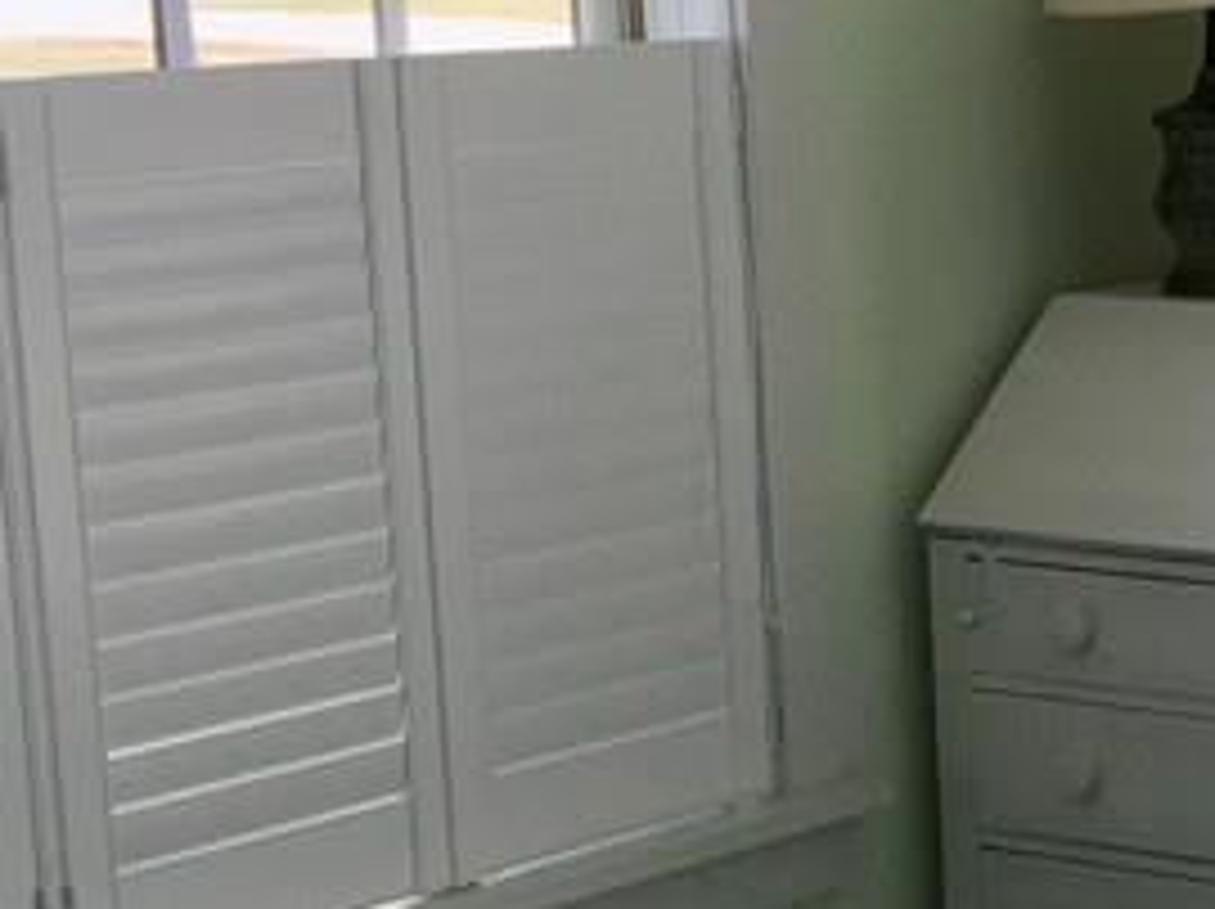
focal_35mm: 110
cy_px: 598
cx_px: 1728
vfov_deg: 13.4
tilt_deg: -9.6
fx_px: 3858
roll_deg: +1.3
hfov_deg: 16.6
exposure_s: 1/172
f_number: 2.2
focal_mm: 4.15
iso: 25
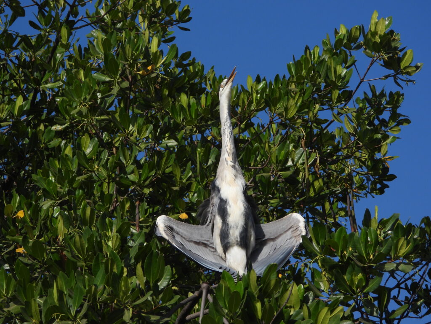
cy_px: 162
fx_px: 2490
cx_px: 216
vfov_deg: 7.4
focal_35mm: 200
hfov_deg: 9.9
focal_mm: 35.9
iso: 100
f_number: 4.5
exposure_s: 1/1250
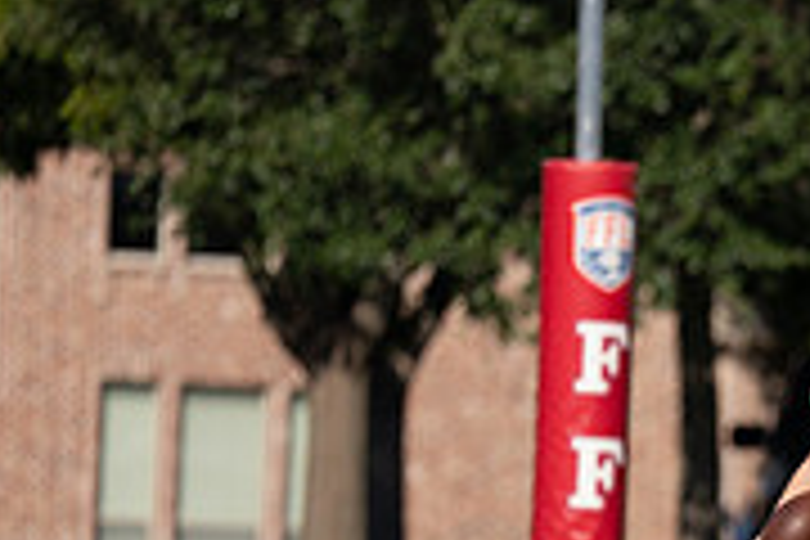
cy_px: 605
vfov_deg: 2.1
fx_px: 14466
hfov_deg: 3.2
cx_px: 1008
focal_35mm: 643
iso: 250
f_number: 2.8
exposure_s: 1/6400
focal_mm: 200
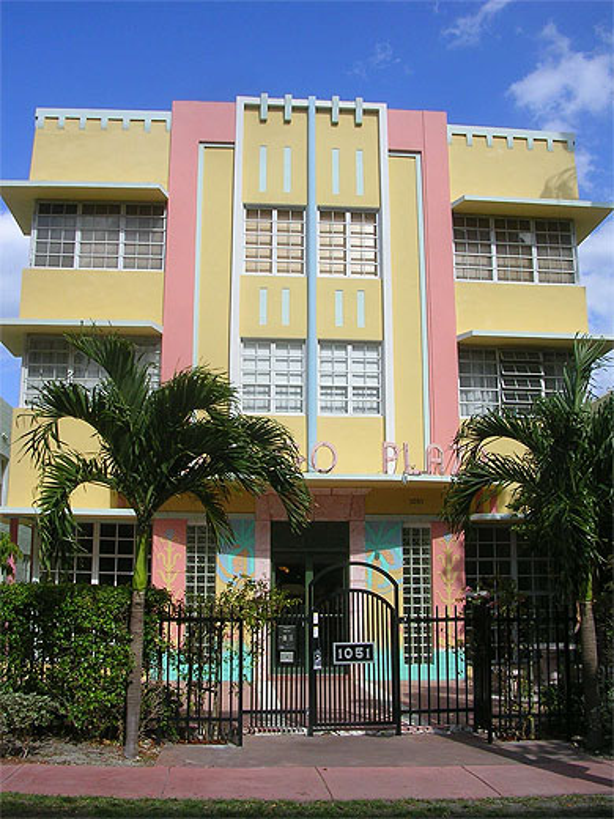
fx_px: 899
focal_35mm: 38
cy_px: 410
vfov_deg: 49.0
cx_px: 307
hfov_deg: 37.7
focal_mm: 5.8
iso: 50
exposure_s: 1/356
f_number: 5.6
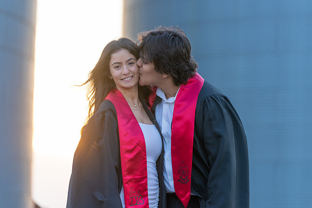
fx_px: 1194
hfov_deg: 14.9
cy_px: 104
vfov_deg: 10.0
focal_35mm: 138
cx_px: 156
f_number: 3.2
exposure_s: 1/320
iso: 500
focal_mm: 133
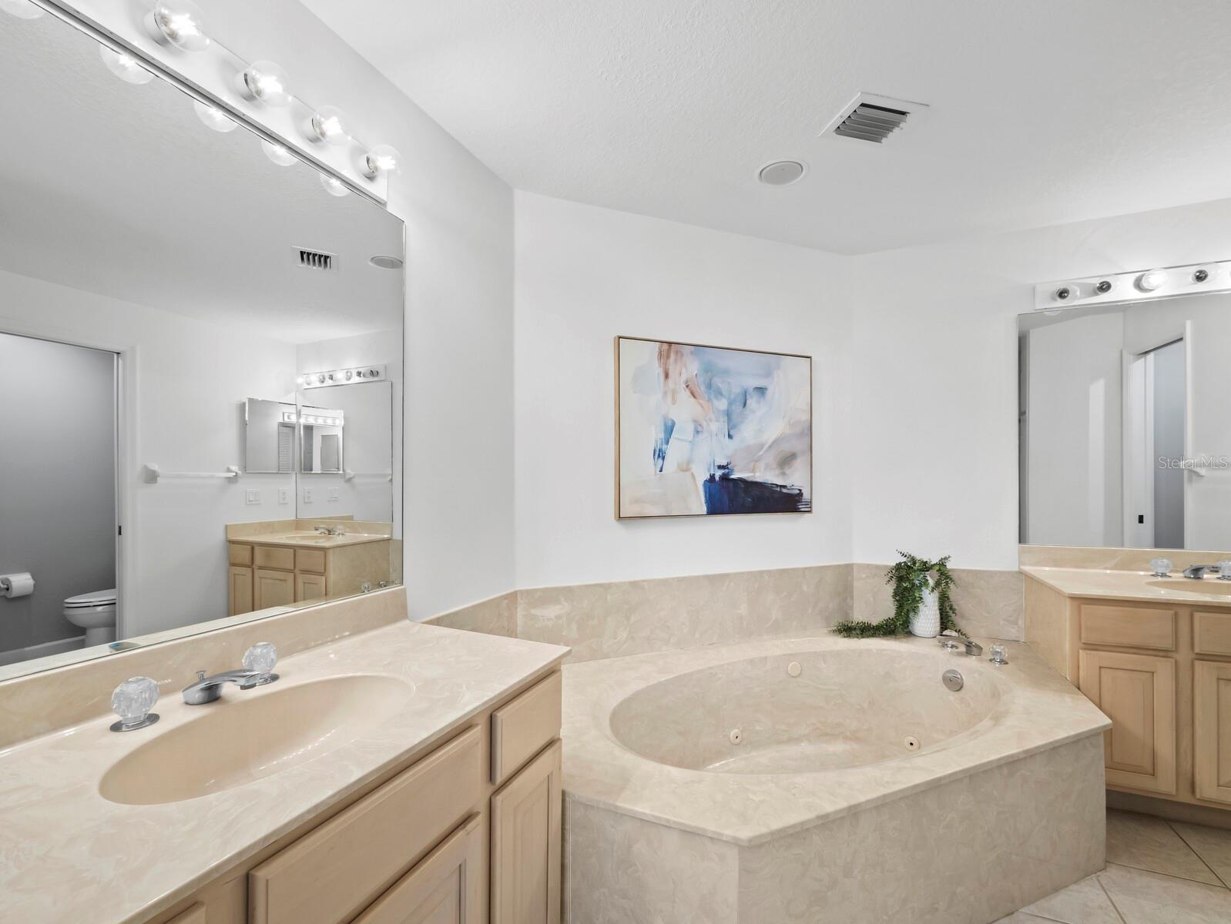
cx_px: 616
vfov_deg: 85.7
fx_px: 498
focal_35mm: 14
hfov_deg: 102.0
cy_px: 462
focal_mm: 7
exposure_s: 1/2.5
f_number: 11
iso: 400
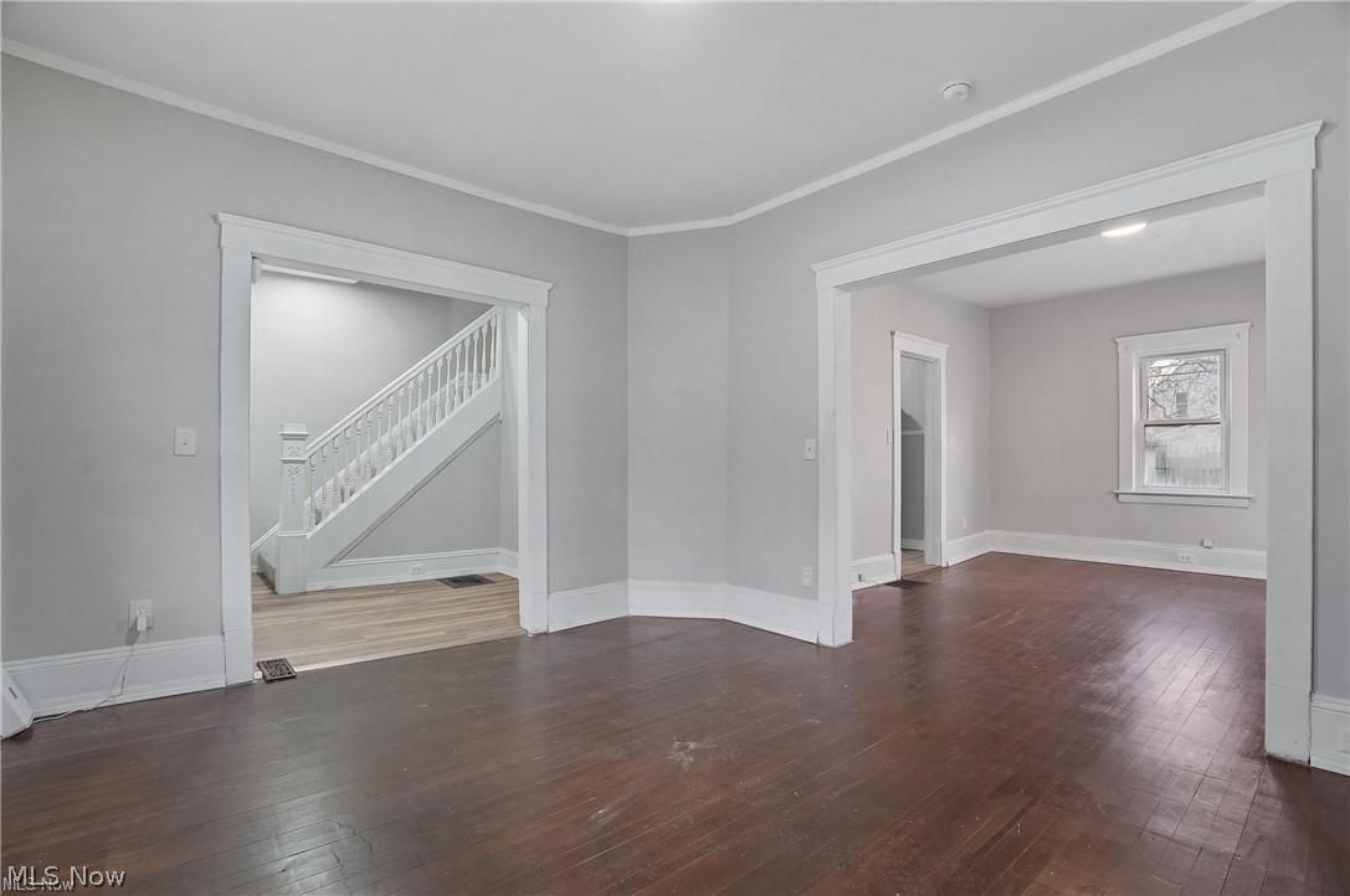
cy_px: 448
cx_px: 675
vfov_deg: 73.6
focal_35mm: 16
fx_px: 599
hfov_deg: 96.8
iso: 2500
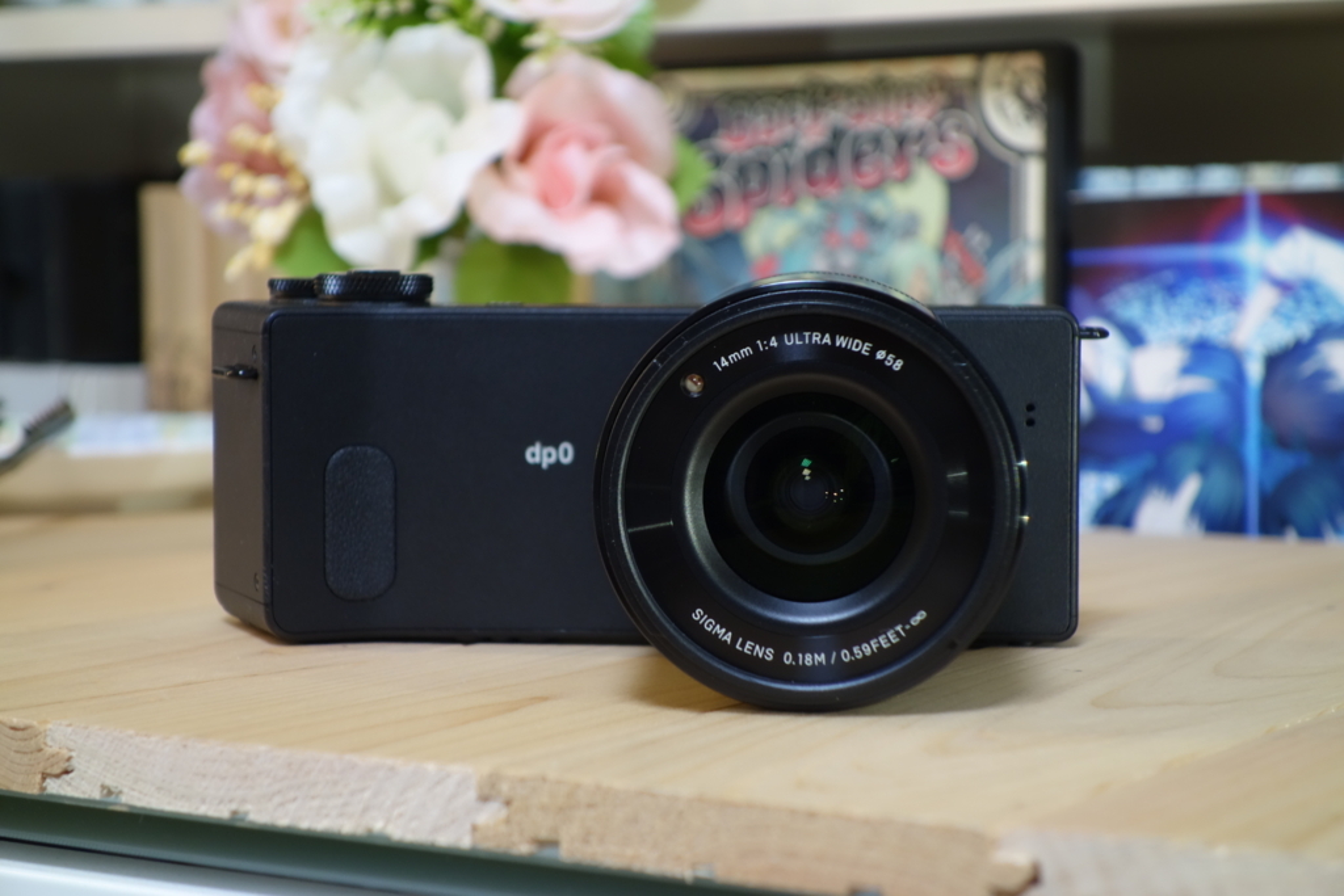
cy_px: 448
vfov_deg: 13.7
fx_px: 3734
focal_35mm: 100
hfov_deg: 20.4
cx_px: 672
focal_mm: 37.1
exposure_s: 1/20
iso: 800
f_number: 4.9
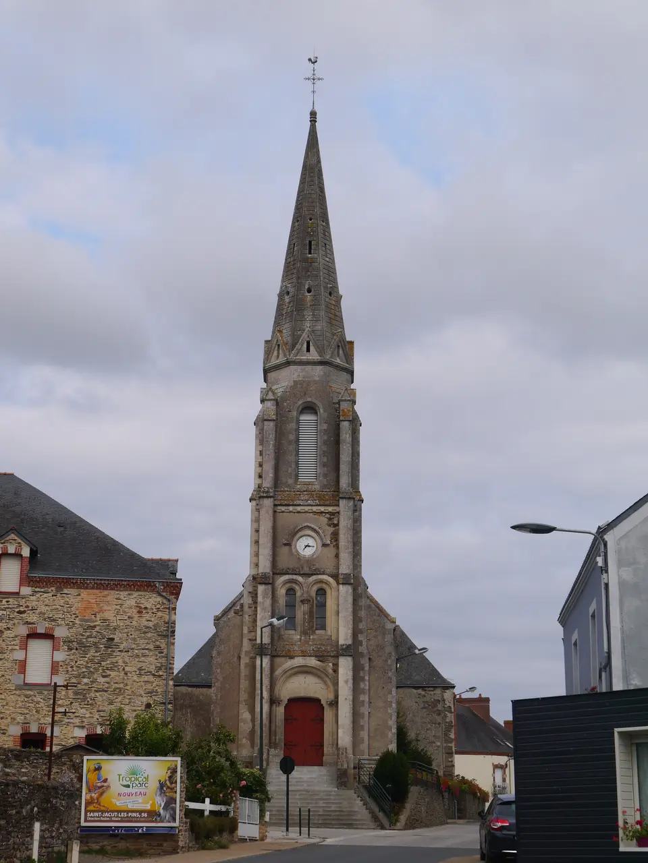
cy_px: 432
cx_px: 324
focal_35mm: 58
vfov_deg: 33.2
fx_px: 1448
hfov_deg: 25.2
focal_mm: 29
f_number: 9
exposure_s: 1/250
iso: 160
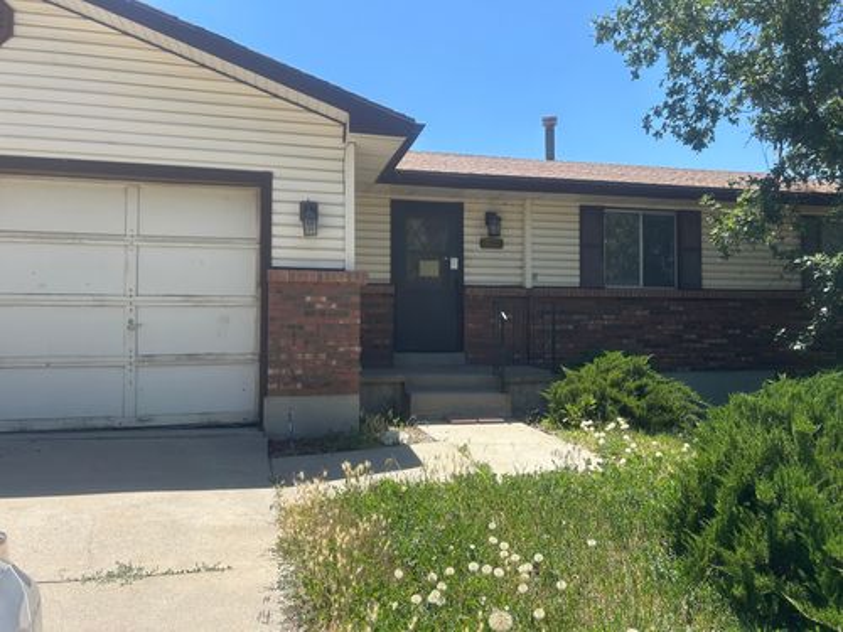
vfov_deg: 53.1
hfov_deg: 67.3
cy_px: 316
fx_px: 633
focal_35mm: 26
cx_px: 422
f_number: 1.5
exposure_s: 1/2208
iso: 50
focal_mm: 5.7
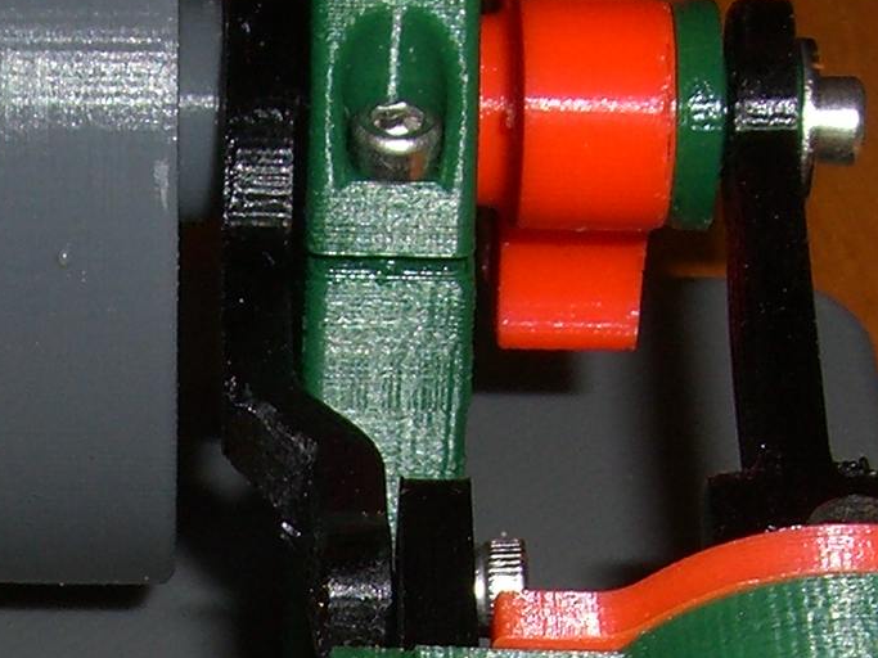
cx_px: 231
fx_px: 4336
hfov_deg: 11.5
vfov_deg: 8.4
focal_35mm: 171
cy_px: 1072
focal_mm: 6.2
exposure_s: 1/60
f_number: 4.3
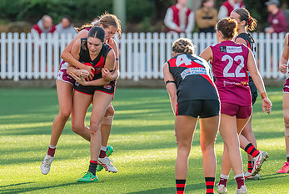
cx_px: 104
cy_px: 90
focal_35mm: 789
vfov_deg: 1.7
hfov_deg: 2.6
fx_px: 6339
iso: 800
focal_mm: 420
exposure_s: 1/800
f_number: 6.3
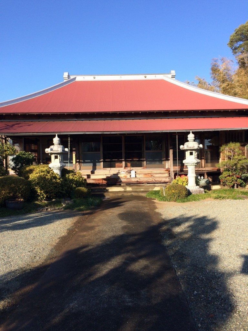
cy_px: 166
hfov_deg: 48.2
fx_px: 277
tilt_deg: -3.4
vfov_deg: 61.7
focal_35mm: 29
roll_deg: +3.5
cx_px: 124
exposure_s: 1/1026
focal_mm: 4.15
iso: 32
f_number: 2.2
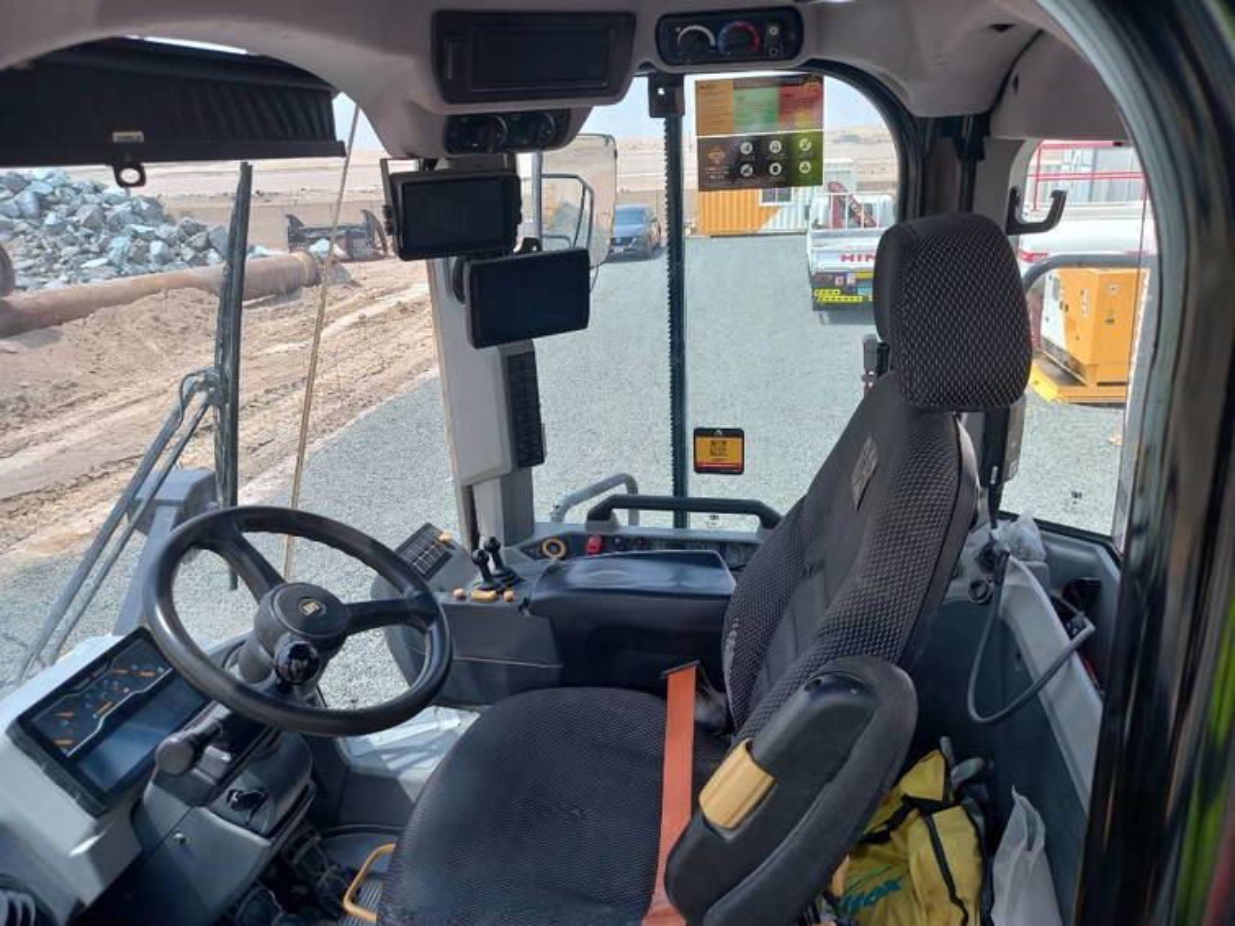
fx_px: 892
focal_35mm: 25
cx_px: 618
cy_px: 463
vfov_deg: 54.9
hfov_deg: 69.4
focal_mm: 4.6
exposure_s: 1/307
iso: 25
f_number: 2
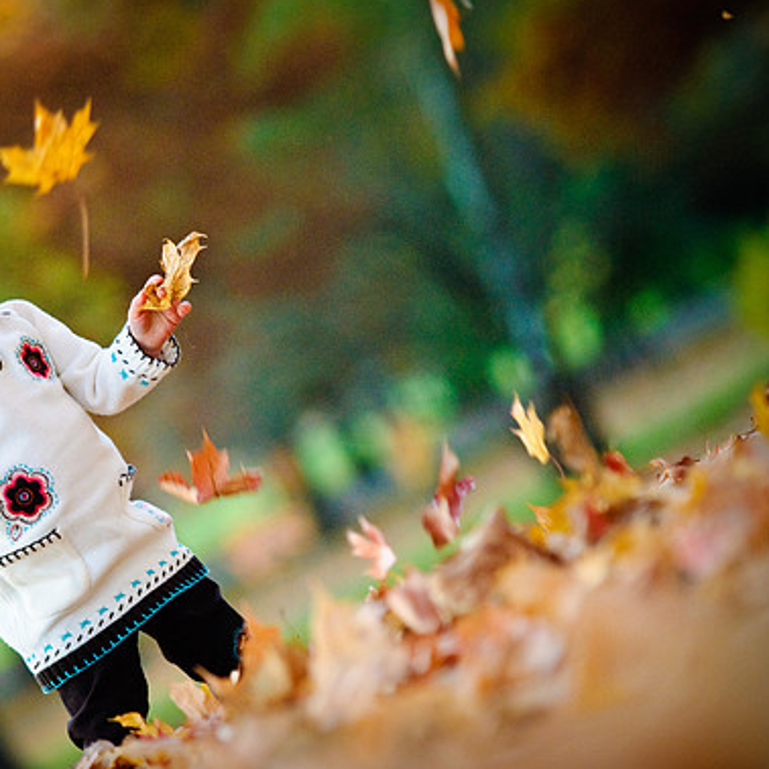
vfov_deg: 7.4
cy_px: 384
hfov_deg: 7.4
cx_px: 197
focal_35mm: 235
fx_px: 5906
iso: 400
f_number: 2.8
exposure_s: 1/200
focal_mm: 120
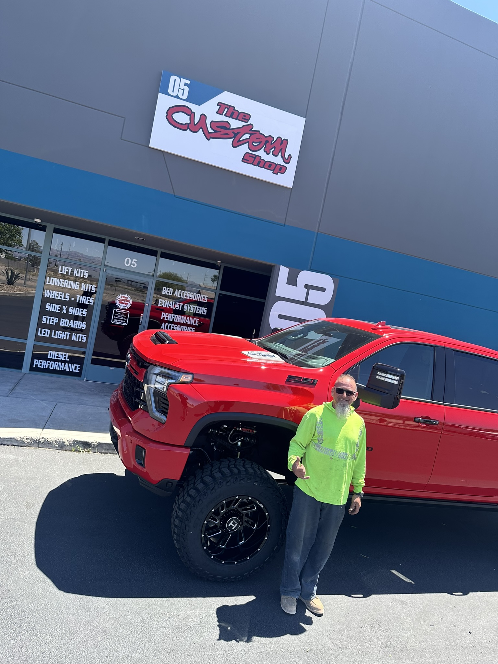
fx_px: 460
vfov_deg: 71.6
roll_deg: -10.8
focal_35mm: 24
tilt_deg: -1.6
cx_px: 249
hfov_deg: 56.8
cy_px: 332
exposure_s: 1/1131
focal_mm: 6.86
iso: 80
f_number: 1.78
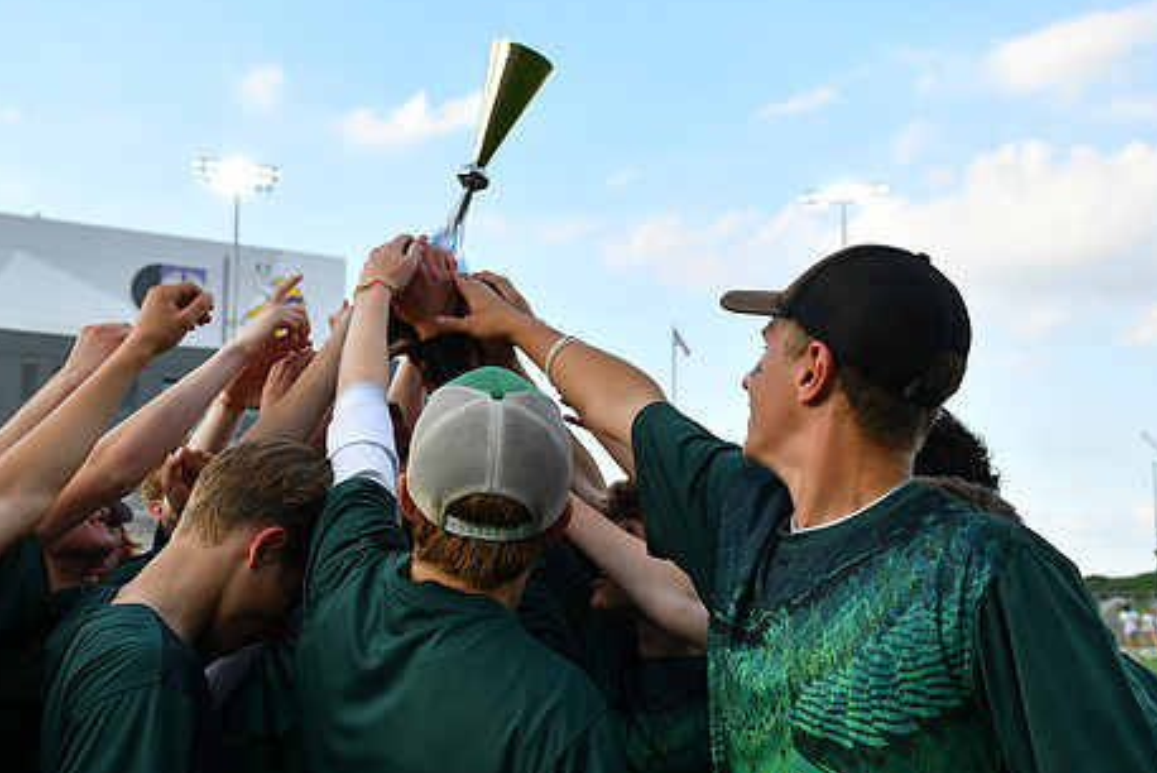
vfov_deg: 35.0
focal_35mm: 38
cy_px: 451
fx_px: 1222
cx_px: 470
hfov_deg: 50.4
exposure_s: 1/320
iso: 100
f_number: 3.5
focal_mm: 20
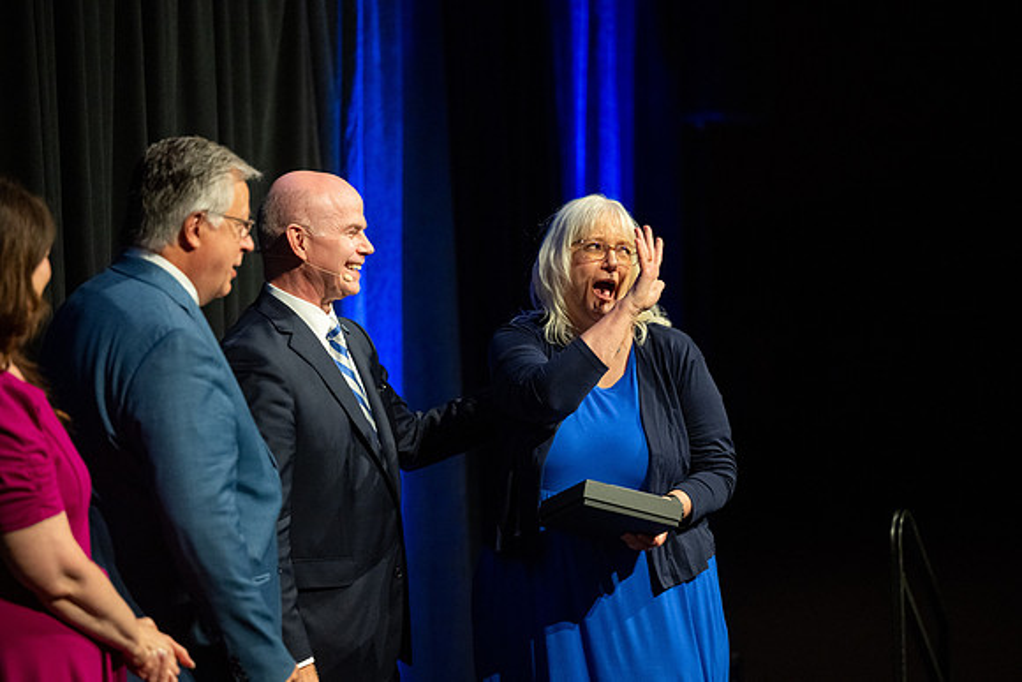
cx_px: 511
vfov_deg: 8.1
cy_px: 341
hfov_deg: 12.1
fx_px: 4827
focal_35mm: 170
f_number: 2.8
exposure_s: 1/320
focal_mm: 170
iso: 2000
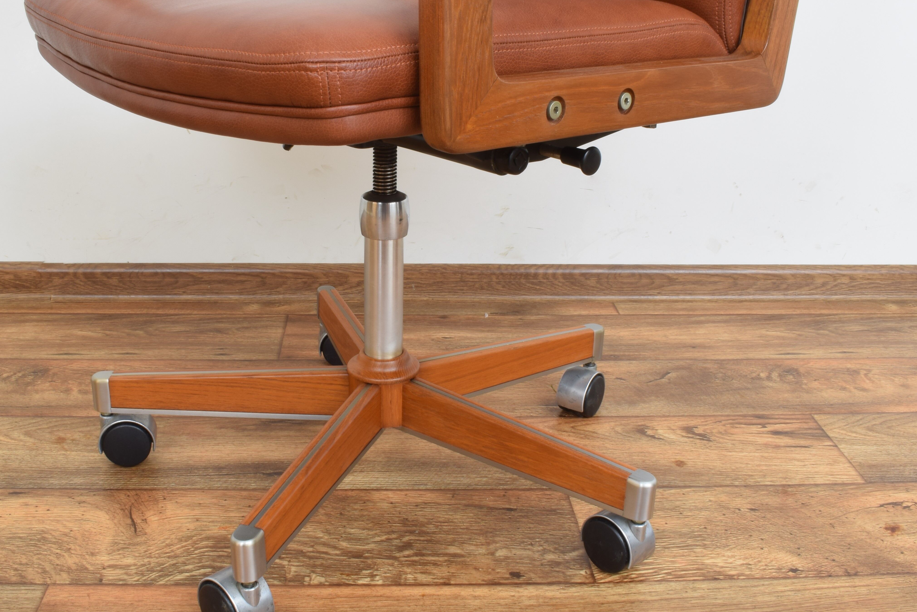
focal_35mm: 40
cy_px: 279
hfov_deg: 48.4
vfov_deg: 33.4
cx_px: 419
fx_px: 1019
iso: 100
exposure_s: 5
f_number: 22
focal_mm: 18
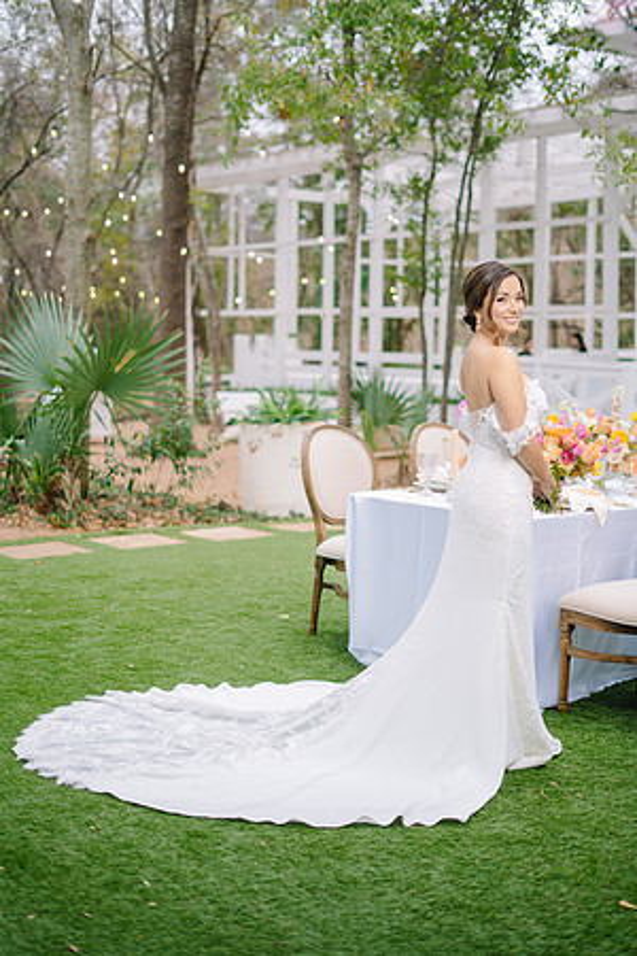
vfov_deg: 39.6
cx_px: 318
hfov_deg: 27.0
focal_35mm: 50
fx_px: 1327
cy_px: 478
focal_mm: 50
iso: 80
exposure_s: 1/200
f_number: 1.8
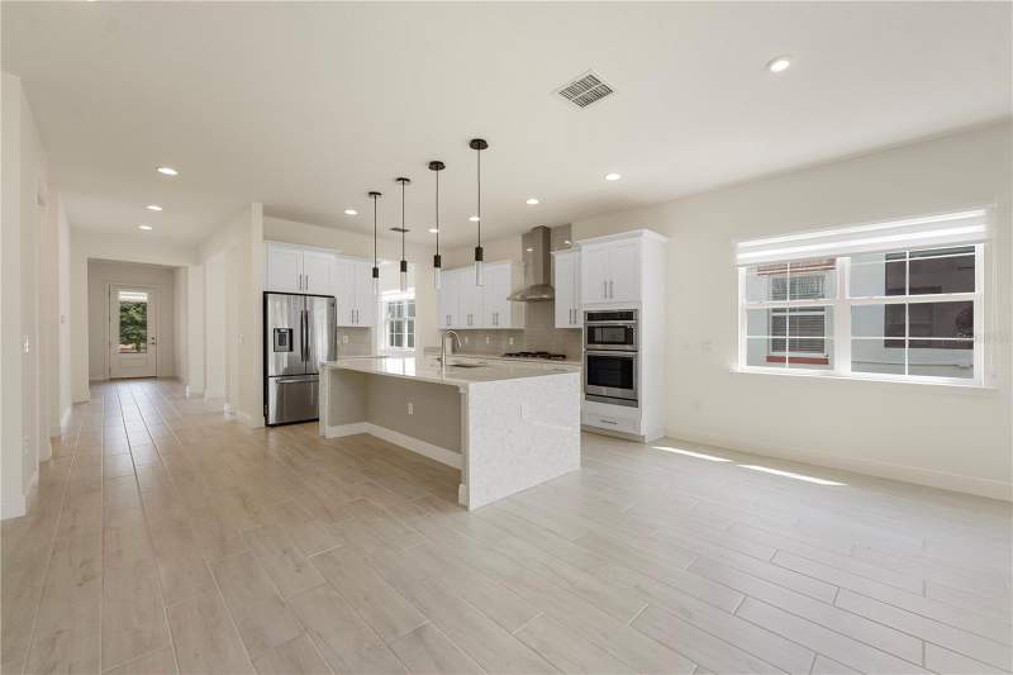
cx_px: 506
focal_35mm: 14
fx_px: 394
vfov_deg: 81.2
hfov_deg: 104.3
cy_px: 338
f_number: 5.6
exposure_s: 1/20
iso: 200
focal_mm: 14
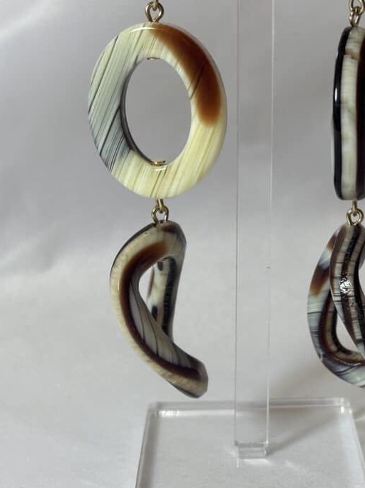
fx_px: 1097
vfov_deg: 25.0
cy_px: 205
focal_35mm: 78
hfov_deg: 18.8
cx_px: 265
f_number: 1.6
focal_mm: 5.96
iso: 32
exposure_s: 1/148
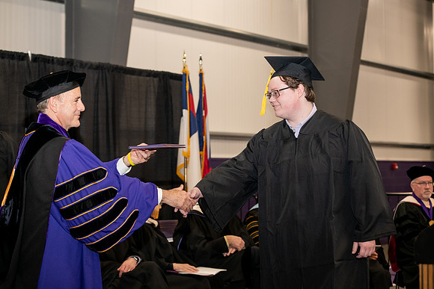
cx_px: 217
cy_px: 144
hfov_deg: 28.8
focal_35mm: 70
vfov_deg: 19.5
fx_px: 844
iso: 2000
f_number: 5
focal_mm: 70
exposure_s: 1/200
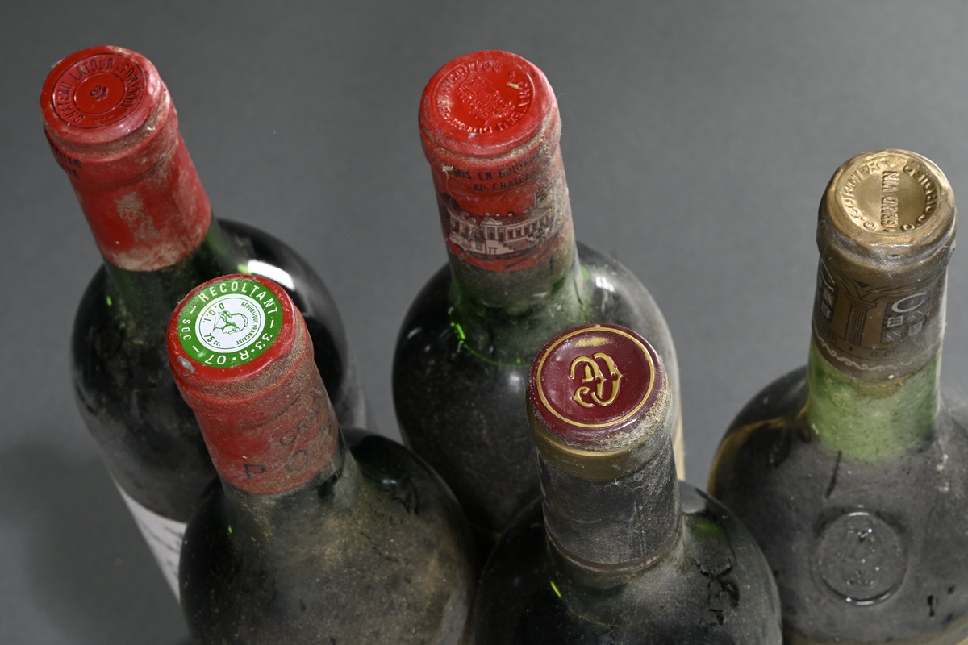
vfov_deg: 18.2
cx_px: 484
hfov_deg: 27.0
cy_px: 322
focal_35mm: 75
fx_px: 2017
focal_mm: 50
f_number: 14
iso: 250
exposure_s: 1/125
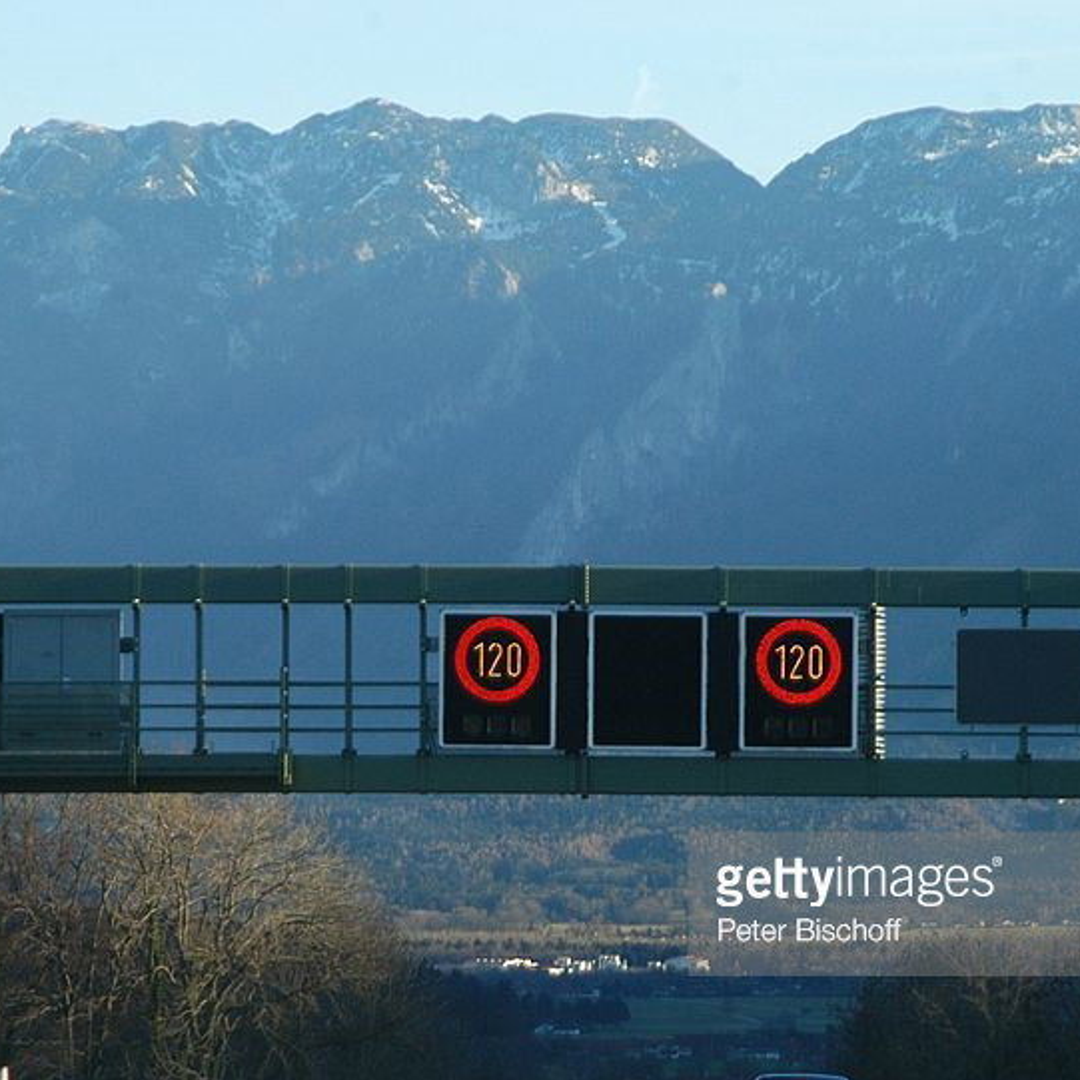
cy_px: 676
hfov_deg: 7.1
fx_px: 8683
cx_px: 487
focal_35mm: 246
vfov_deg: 7.1
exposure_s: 1/500
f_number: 5.6
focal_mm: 102
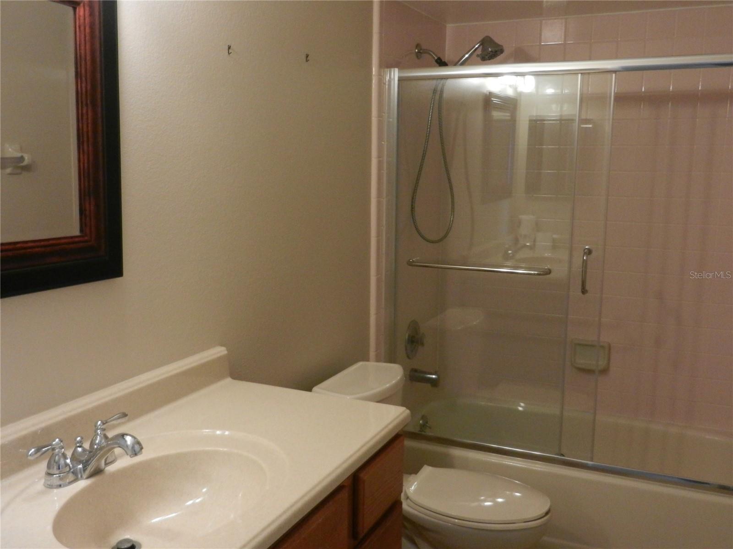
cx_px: 366
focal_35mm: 33
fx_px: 699
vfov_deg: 42.9
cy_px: 274
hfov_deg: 55.4
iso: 640
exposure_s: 1/40
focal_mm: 5.9
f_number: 3.8
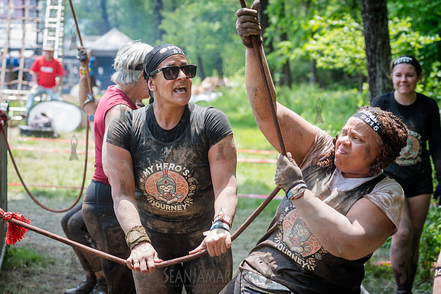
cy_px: 165
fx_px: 1103
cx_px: 215
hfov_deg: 22.6
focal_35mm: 90
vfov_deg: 15.2
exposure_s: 1/320
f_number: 4.5
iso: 250
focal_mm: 80
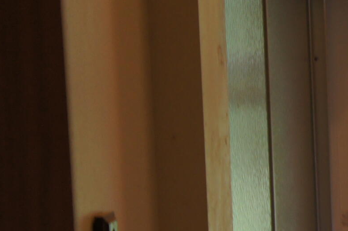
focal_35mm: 190
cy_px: 283
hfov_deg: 10.5
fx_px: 1834
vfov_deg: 7.2
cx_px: 494
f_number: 4.5
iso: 400
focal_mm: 33
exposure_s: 1/60
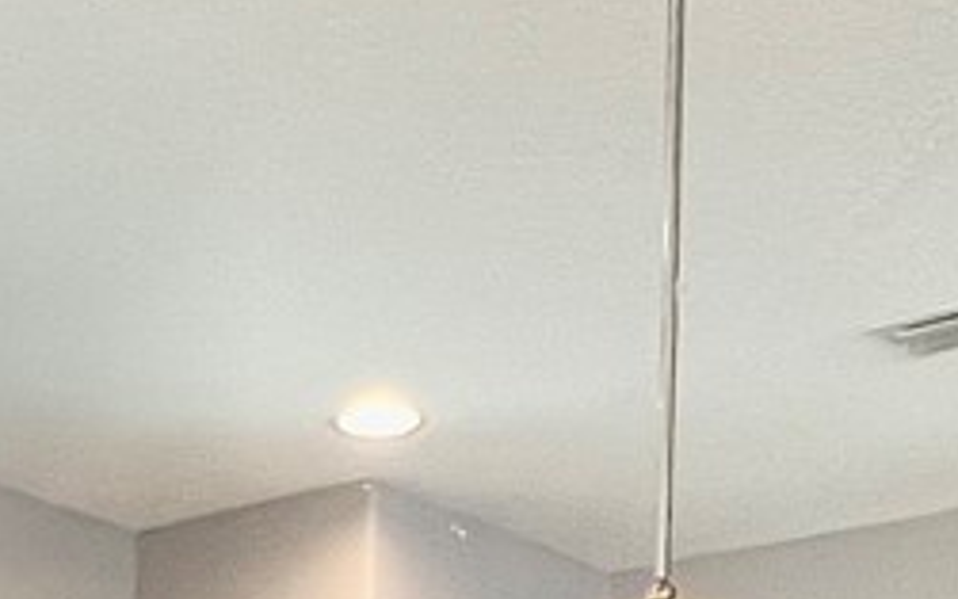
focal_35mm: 88
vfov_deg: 12.4
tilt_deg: -2.6
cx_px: -8
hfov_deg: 22.6
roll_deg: -1.4
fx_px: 2298
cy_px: 1324
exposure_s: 1/120
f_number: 1.8
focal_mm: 1.57
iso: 160
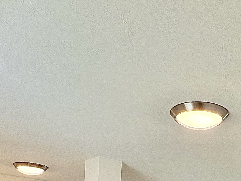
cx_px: 196
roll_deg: -1.0
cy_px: 212
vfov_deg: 27.1
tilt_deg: +5.3
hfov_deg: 38.0
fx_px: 334
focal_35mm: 48
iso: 80
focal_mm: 2.22
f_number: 2.2
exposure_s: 1/127
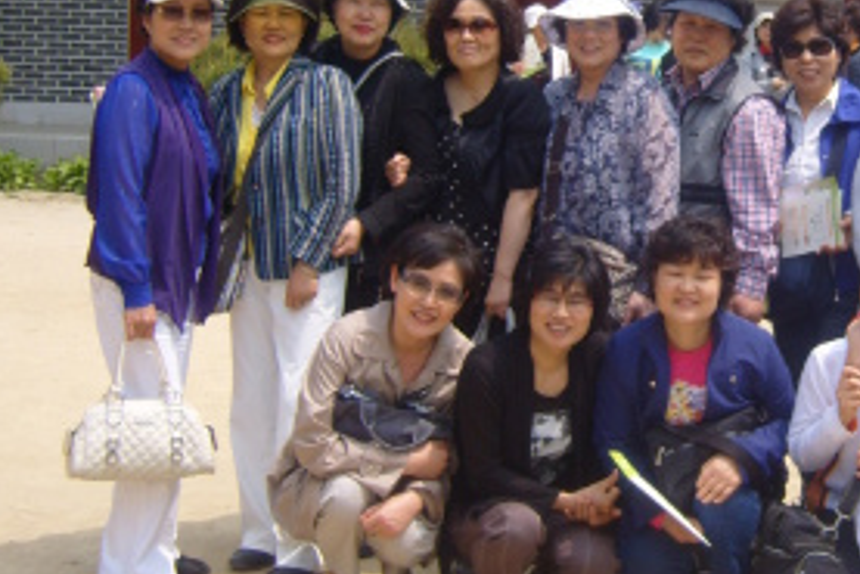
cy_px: 109
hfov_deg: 23.7
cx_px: 730
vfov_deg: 16.2
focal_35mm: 84
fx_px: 2008
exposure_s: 1/180
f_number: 7.1
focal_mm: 7.4
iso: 80
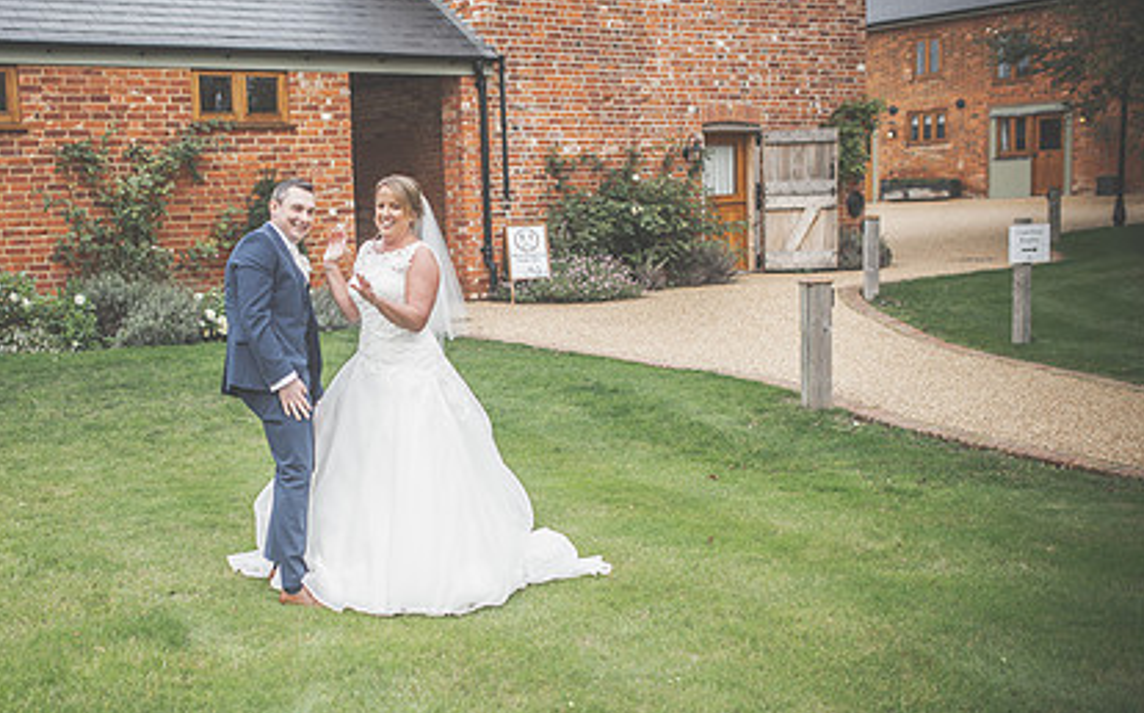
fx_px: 1558
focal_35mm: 50
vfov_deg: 25.7
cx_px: 376
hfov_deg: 39.8
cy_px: 428
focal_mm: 35
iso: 125
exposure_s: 1/400
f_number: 2
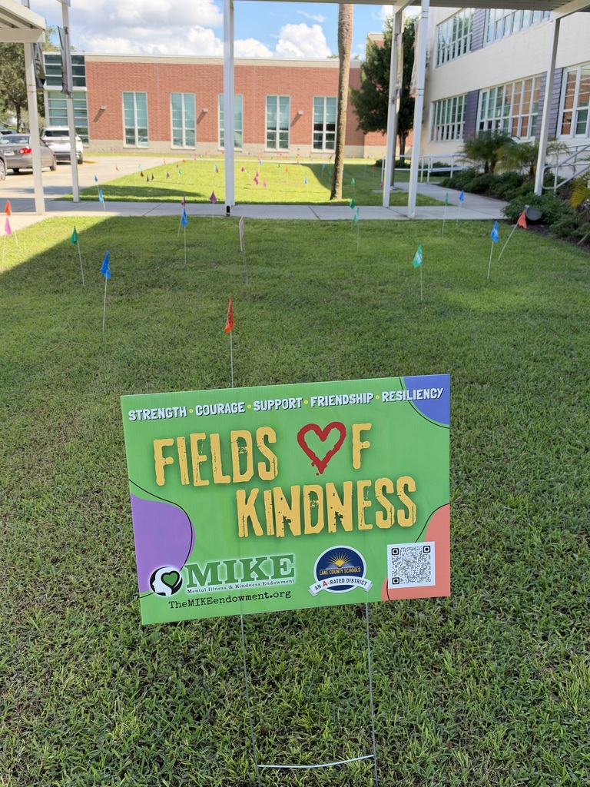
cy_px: 394
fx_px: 750
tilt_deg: -18.2
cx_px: 295
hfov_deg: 42.9
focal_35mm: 33
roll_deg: -1.6
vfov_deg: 55.4
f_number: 1.8
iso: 80
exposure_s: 1/987
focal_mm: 6.93
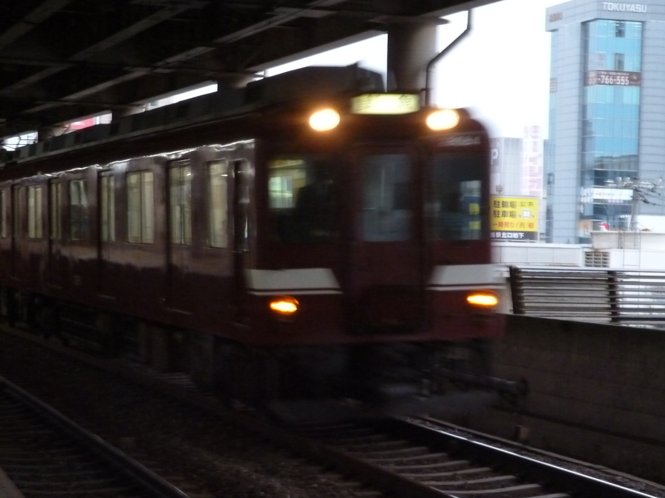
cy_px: 241
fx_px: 1767
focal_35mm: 92
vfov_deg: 16.1
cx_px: 318
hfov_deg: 21.3
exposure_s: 1/25
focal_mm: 15.5
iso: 800
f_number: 5.8
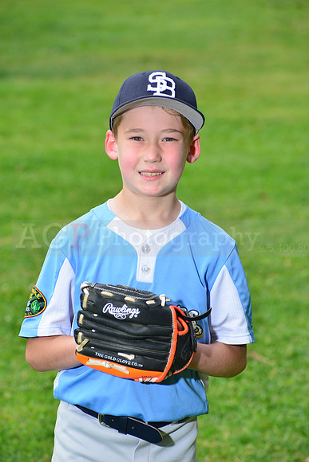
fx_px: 2573
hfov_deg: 6.9
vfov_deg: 10.3
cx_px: 154
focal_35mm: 200
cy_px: 231
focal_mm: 200
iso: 250
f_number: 10
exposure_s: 1/200
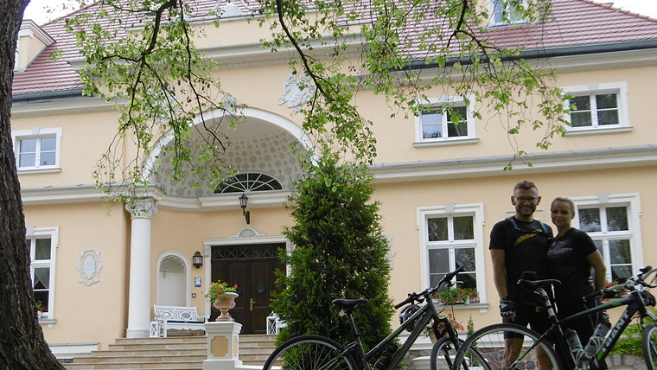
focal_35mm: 49
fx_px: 854
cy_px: 236
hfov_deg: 42.0
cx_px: 298
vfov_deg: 24.4
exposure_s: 1/400
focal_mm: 6.8
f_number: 3.7
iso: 100
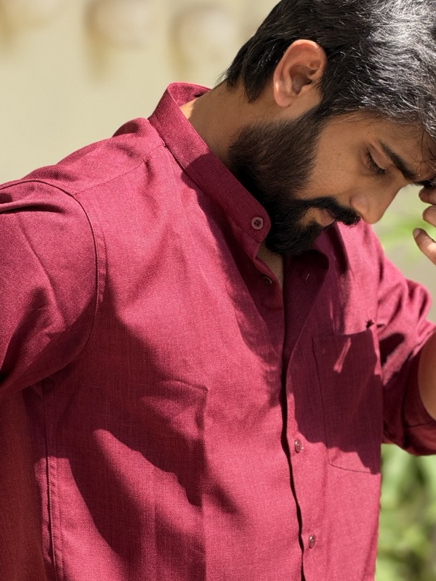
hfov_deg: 9.3
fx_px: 2687
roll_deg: -1.7
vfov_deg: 12.3
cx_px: 213
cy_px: 422
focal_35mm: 160
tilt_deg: -4.2
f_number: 2.8
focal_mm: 16.89
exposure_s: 1/223
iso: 64
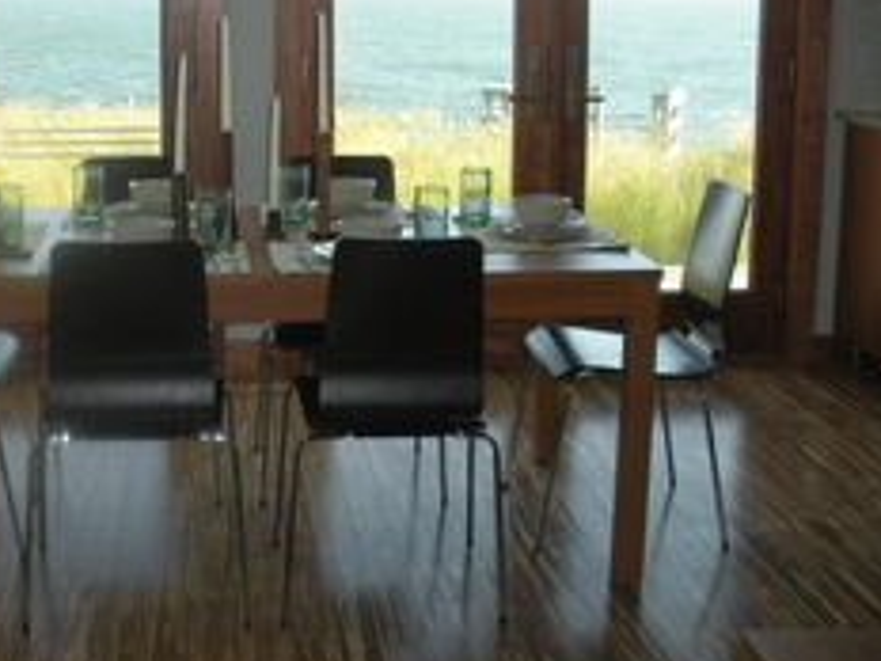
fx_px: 1451
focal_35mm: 57
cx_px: 220
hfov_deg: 33.1
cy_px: 205
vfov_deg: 25.5
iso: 123
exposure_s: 1/55.8
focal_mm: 6.3
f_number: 3.5
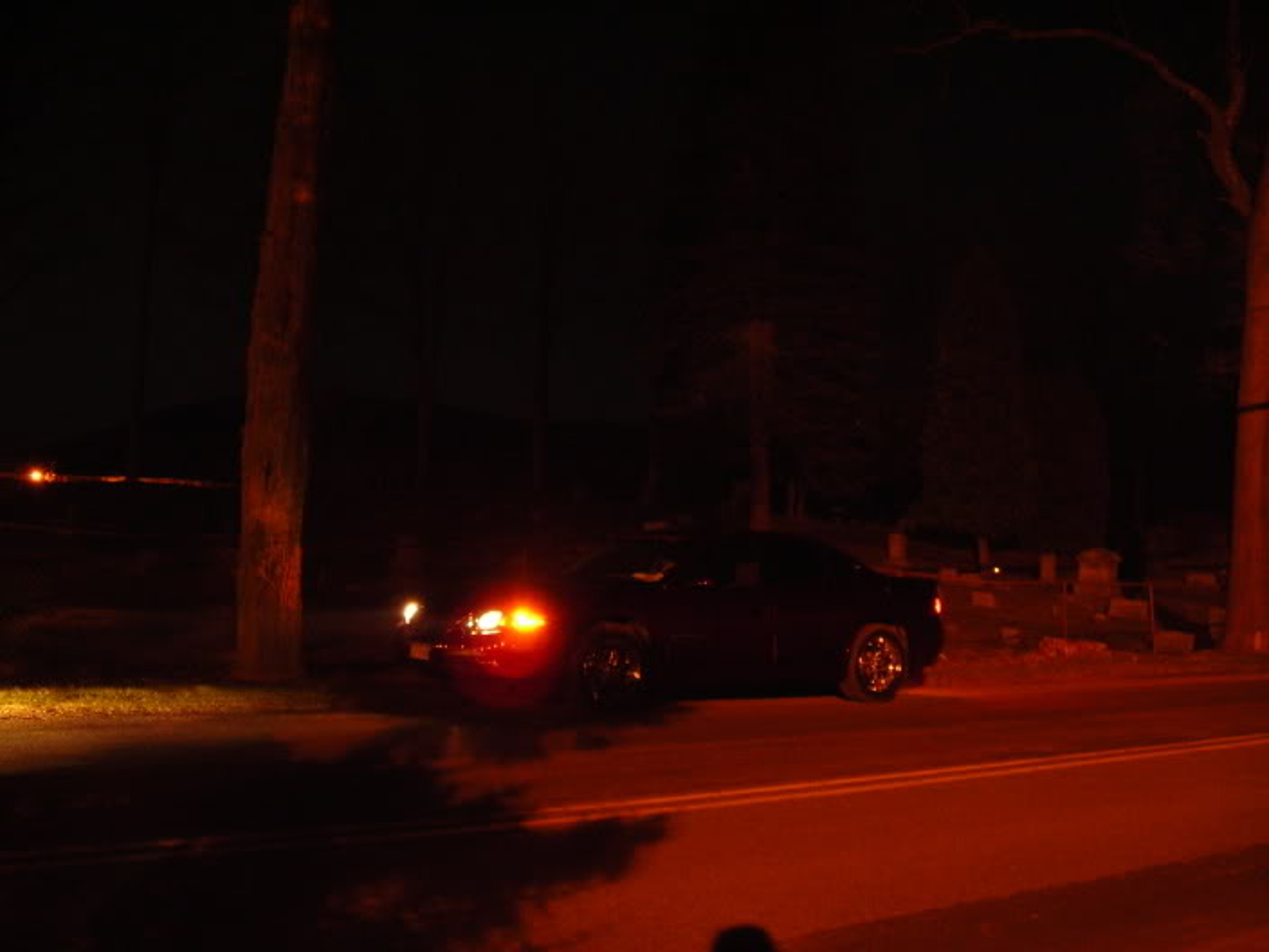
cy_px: 476
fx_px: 1393
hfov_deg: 49.0
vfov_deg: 37.7
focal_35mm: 38
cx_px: 634
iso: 200
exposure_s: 2
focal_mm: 6.3
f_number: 3.2
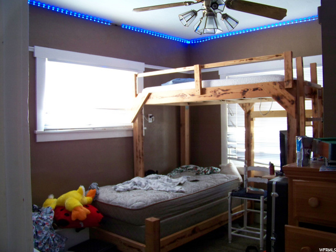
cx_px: 168
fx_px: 320
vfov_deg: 42.9
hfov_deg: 55.4
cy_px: 126
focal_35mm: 33
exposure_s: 1/30
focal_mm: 5.85
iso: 250
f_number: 2.8
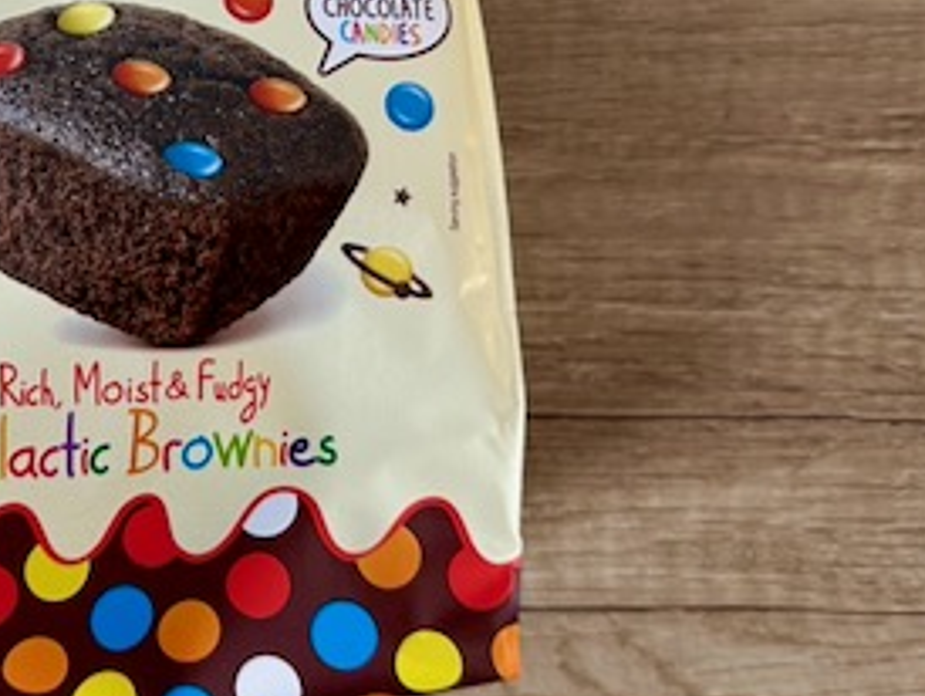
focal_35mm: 56
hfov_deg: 32.7
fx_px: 1498
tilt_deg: -88.8
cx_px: 108
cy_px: 152
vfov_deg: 25.7
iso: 250
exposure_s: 1/119
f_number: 1.78
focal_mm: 6.86
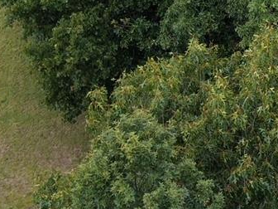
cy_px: -134
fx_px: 1124
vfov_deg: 10.1
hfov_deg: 12.6
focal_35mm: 140
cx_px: 534
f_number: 1.8
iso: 100
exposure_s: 1/1000
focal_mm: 8.67
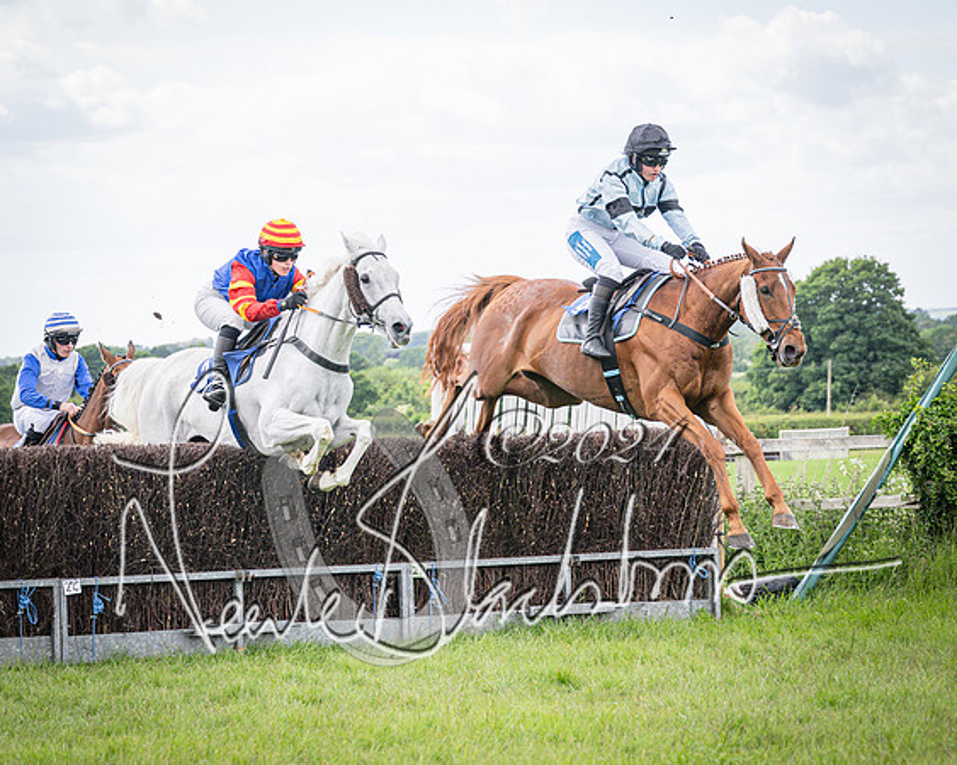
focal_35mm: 130
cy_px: 361
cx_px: 179
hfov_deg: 14.8
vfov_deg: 11.9
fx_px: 3668
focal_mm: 70
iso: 400
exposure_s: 1/1600
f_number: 4
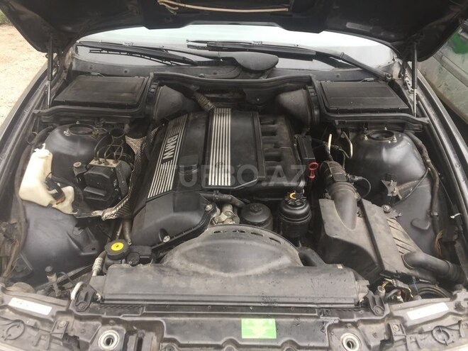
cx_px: 234
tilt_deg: -36.3
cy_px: 176
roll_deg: -0.7
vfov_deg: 48.2
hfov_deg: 61.7
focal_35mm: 29
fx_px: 392
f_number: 2.2
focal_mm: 4.15
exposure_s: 1/50
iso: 32
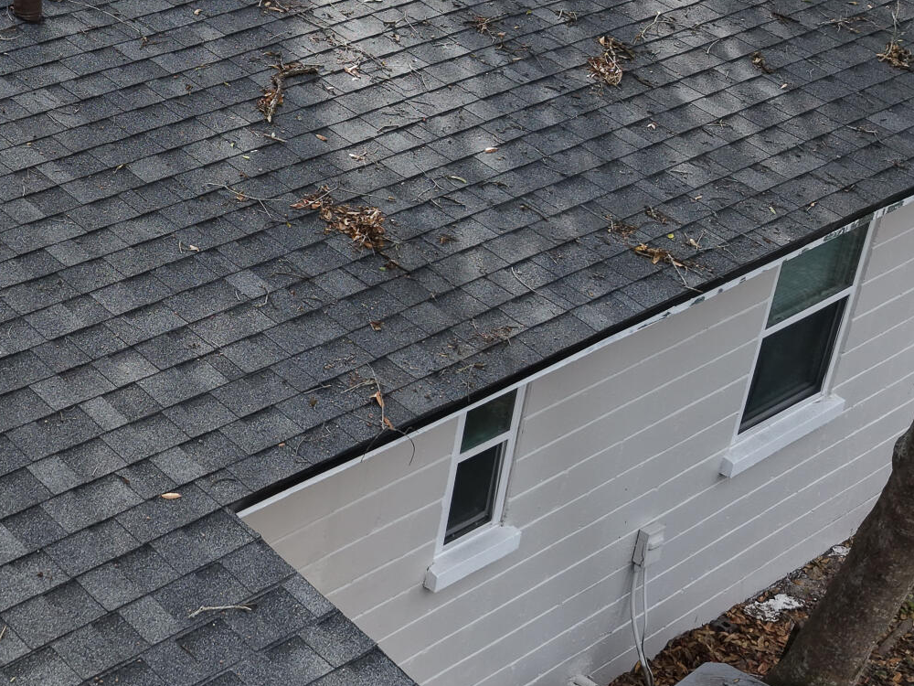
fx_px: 1901
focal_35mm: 72
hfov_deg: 25.0
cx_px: -105
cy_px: 263
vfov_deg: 20.4
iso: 150
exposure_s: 1/640
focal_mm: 8.67
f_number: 1.8
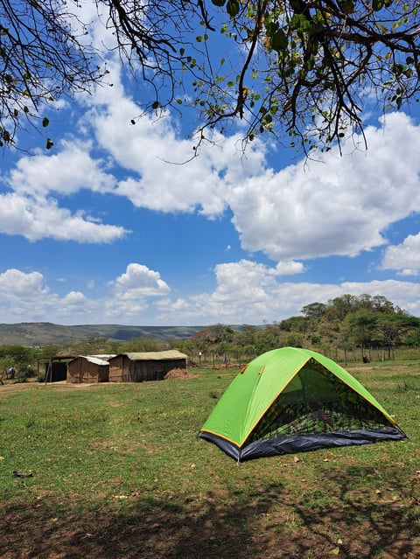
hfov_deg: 56.9
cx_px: 210
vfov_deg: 71.6
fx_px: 388
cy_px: 280
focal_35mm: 24
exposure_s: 1/2283
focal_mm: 5.23
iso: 50
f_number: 1.8
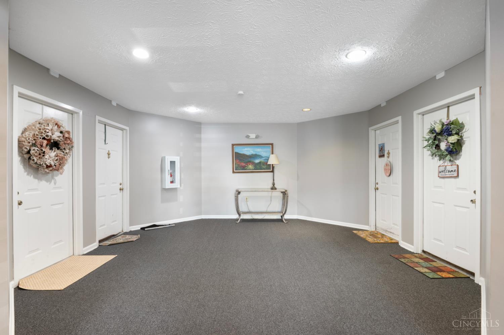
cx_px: 252
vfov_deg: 73.7
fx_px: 224
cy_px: 168
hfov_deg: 96.8
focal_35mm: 16
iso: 400
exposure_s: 1/2
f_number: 8
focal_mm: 16
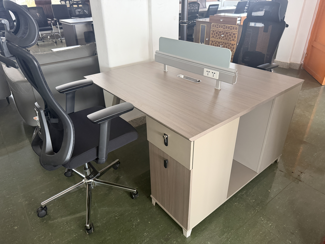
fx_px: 225
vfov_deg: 56.8
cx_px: 162
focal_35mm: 24
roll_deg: +1.1
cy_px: 122
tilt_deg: -29.9
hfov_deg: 71.6
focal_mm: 6.76
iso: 500
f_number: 1.78
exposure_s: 1/60
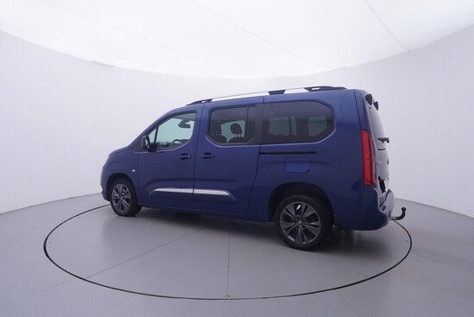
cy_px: 158
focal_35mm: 22
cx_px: 237
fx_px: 296
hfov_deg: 77.3
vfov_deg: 56.2
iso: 200
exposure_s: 1/80
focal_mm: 15
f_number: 5
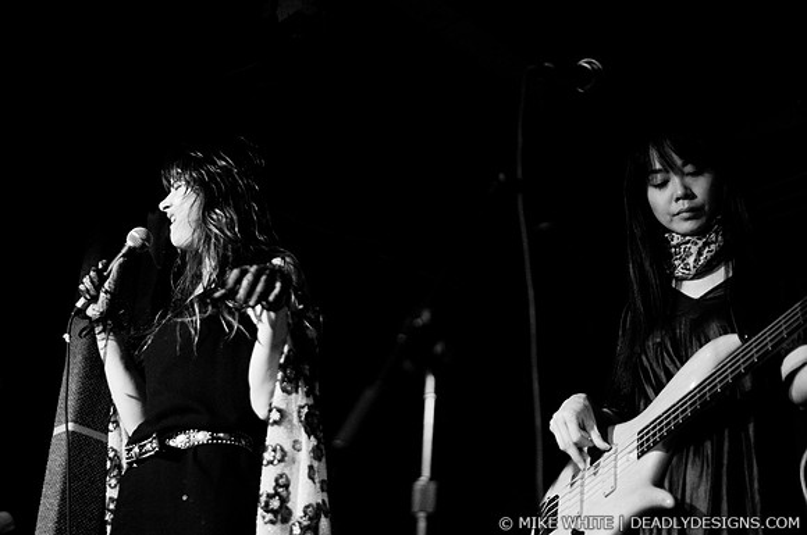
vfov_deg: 29.8
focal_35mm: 45
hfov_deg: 43.7
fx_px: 1007
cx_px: 404
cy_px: 268
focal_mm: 30
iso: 1000
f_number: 1.6
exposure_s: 1/160
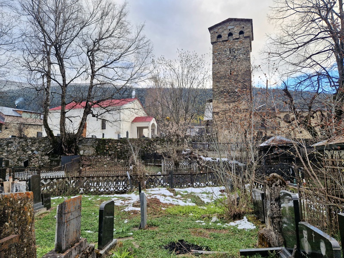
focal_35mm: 23
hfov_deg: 73.9
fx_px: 229
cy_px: 129
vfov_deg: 58.9
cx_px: 172
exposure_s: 1/182
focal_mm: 5.4
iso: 50
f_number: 1.8
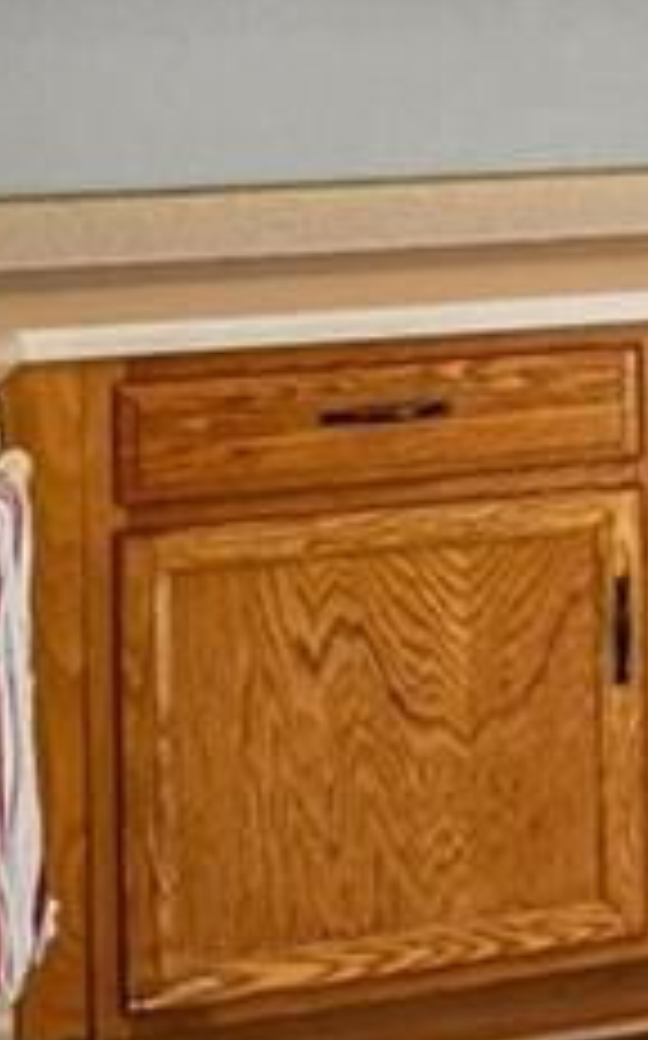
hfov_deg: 8.6
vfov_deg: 20.2
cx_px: 2385
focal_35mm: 99
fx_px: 2803
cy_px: -50
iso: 400
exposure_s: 1/25
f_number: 9
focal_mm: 14
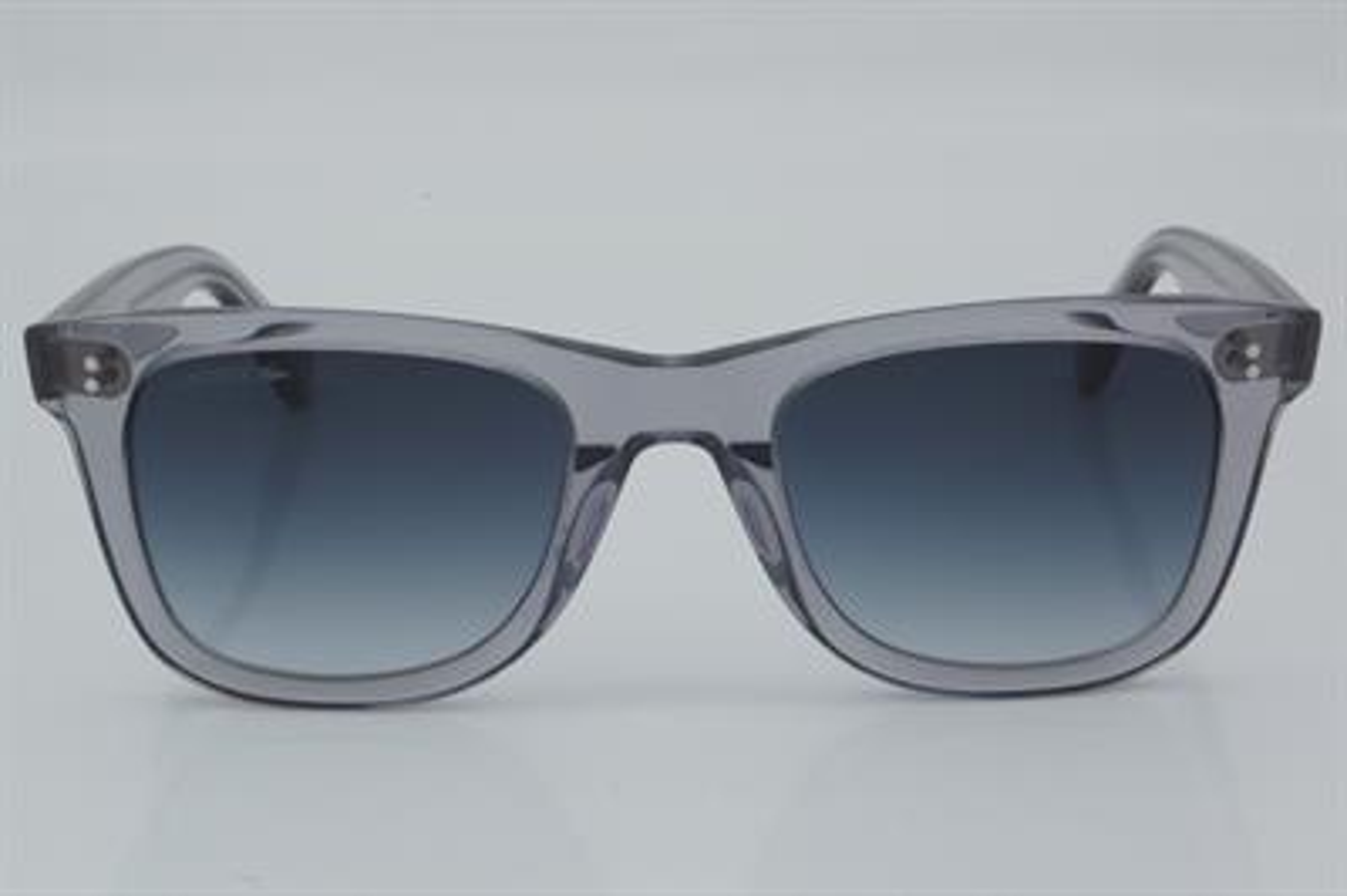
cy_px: 448
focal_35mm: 82
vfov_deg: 16.5
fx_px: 3084
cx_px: 674
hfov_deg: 24.6
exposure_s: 1/4
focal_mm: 55
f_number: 32
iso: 100
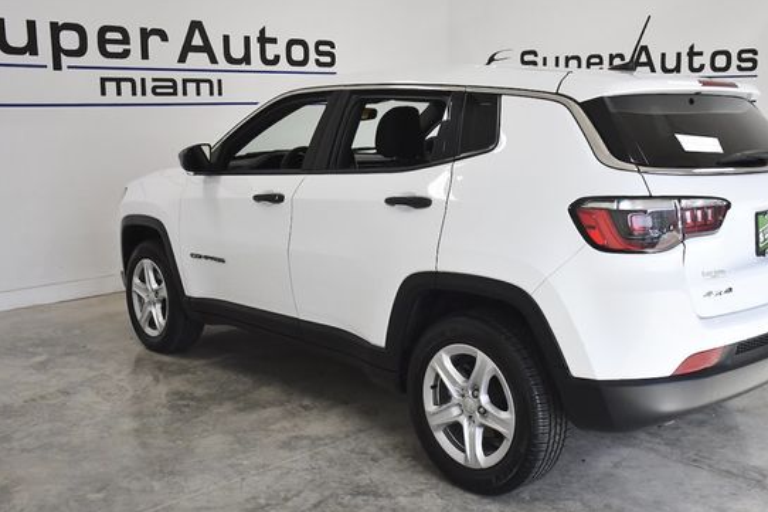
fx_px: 832
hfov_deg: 49.4
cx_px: 441
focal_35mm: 39
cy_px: 229
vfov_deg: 34.2
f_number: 4
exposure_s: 1/3200
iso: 1250
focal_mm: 22
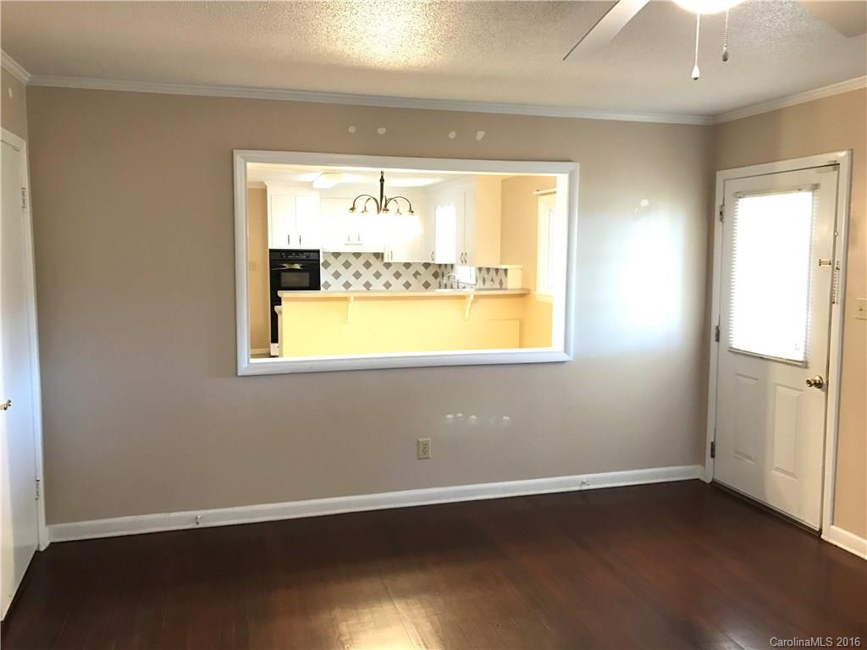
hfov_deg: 63.4
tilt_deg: -4.8
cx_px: 434
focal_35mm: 28
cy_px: 325
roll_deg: -1.1
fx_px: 701
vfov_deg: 49.7
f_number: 1.8
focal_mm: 3.99
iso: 64
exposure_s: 1/15
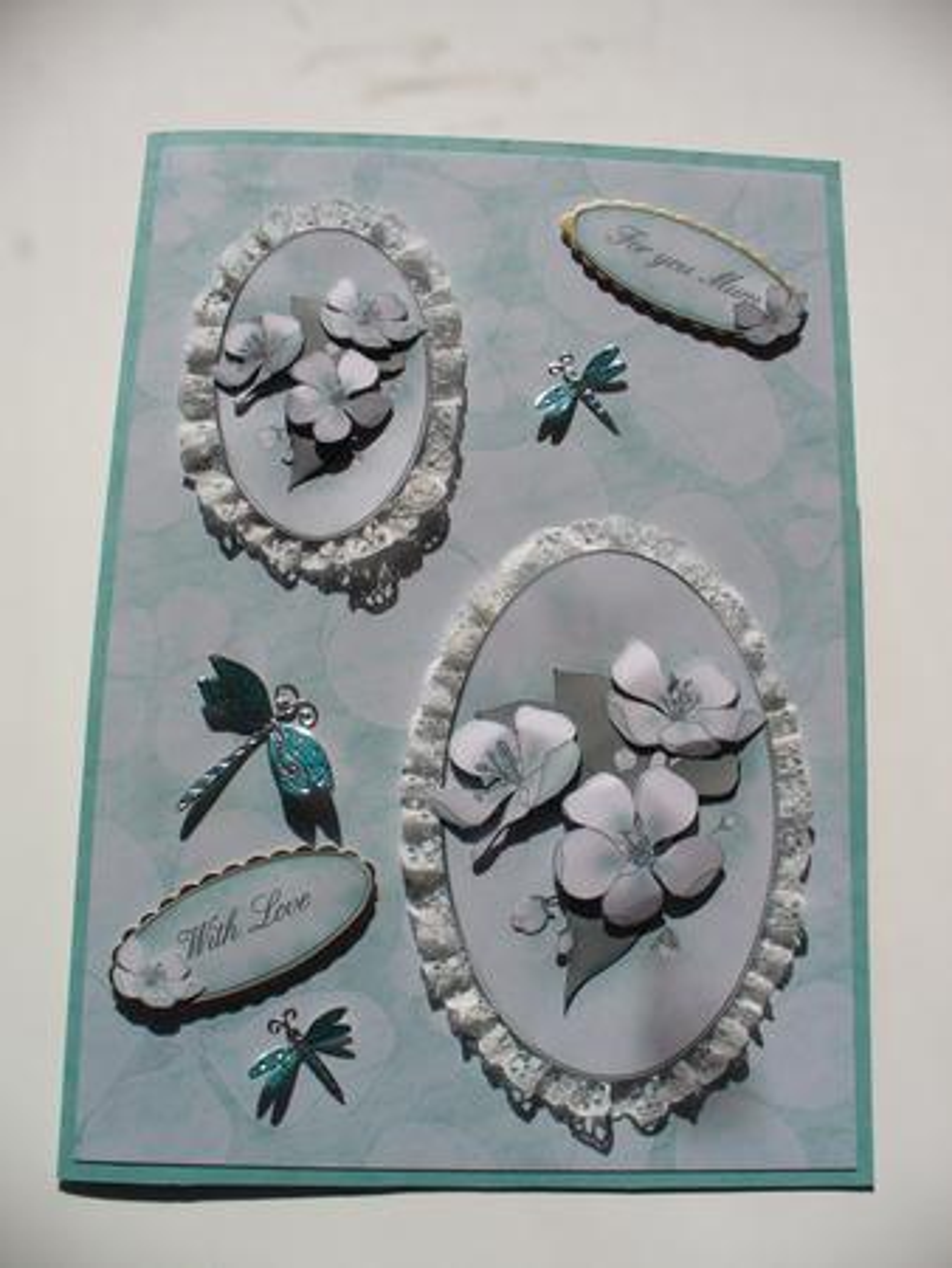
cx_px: 476
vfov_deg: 50.1
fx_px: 1355
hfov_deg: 38.7
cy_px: 634
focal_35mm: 37
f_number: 5.6
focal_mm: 6.1
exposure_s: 1/500
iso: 64
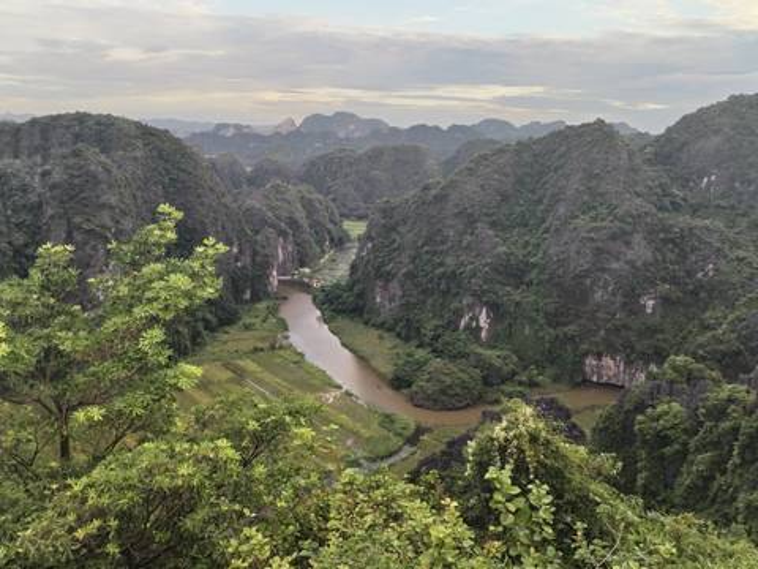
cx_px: 379
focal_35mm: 29
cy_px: 284
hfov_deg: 61.7
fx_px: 635
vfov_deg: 48.2
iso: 108
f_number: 1.8
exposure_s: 1/100
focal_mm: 4.75
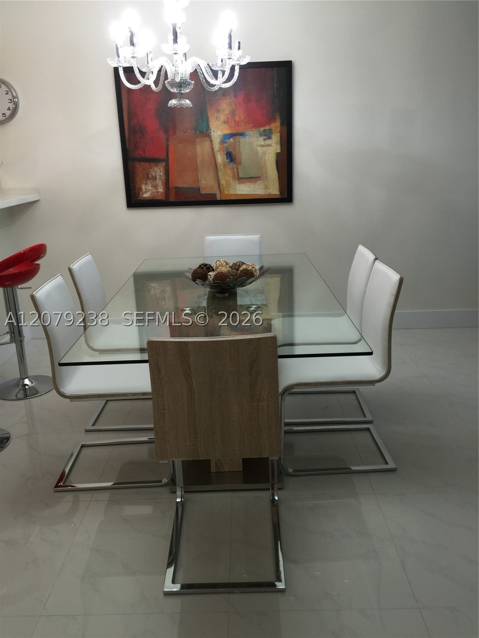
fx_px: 535
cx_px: 240
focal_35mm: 29
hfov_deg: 48.2
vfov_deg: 61.7
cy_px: 319
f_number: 2.2
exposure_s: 1/15
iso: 32
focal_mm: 4.15
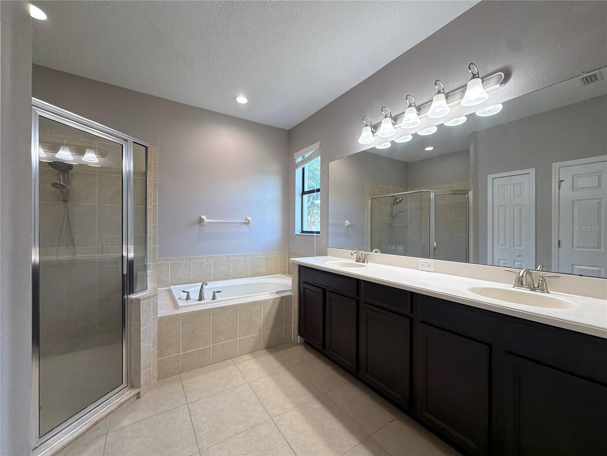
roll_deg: -0.3
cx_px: 304
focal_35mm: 14
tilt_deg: +0.2
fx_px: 245
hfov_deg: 102.1
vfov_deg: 85.7
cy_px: 228
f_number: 2.2
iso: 320
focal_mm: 2.22
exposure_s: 1/120
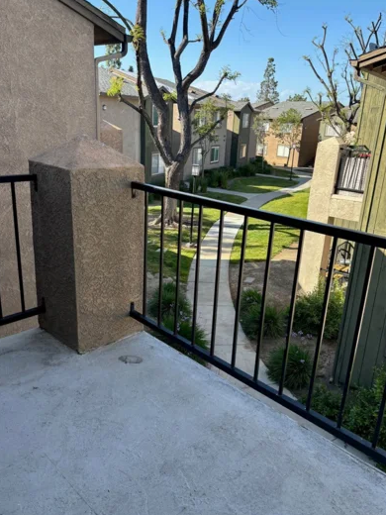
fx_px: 416
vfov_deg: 63.4
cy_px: 252
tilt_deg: -17.3
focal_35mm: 28
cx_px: 197
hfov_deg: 49.7
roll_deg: -4.6
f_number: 1.6
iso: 50
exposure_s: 1/1103
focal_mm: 5.96
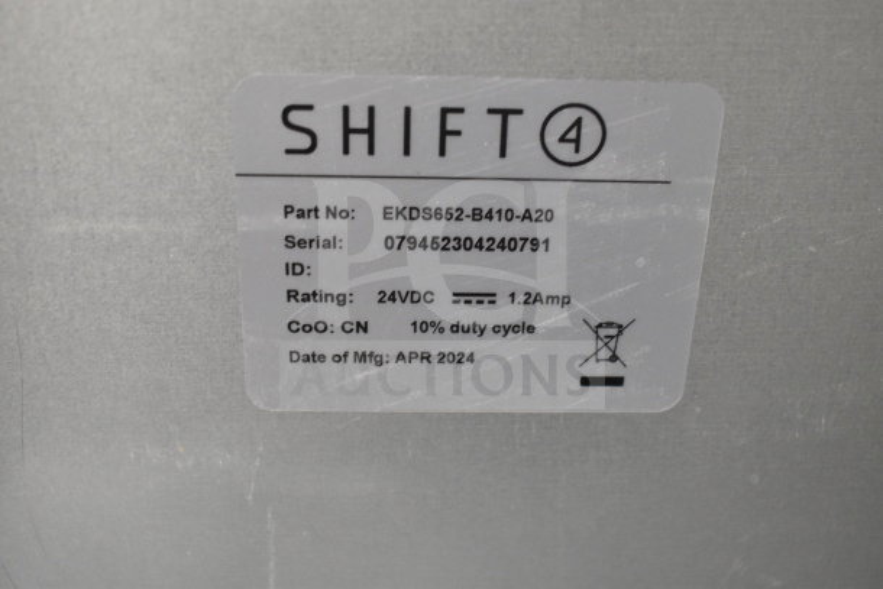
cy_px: 294
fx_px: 1067
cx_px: 442
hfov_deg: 45.0
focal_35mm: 44
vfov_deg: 30.9
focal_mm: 29
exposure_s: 1/50
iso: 4000
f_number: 4.2
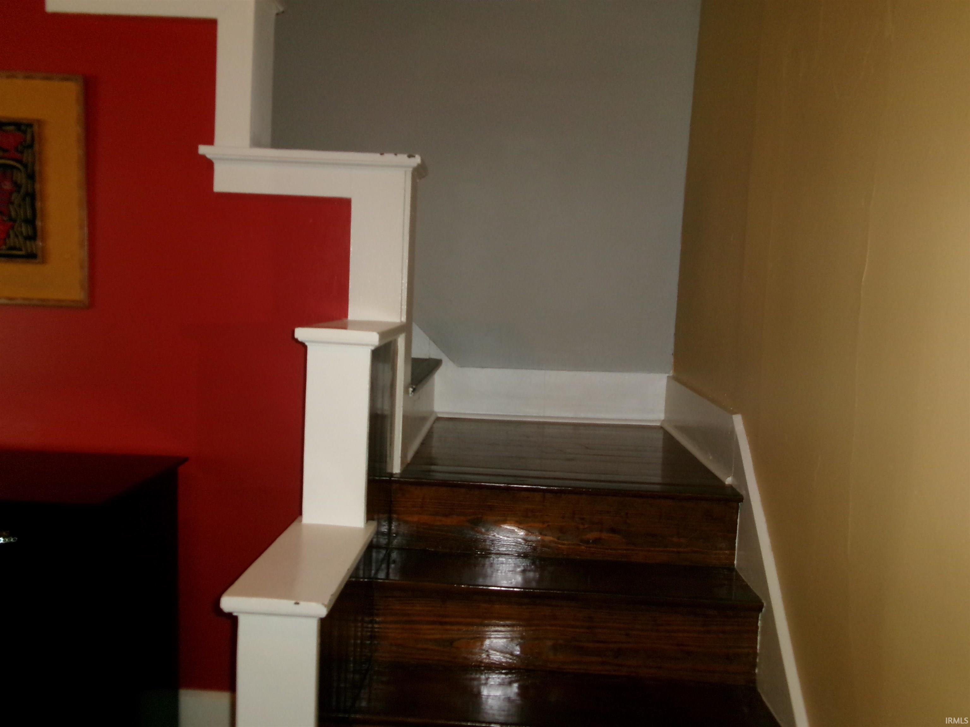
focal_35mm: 28
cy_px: 364
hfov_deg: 63.4
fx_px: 785
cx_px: 485
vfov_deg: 49.7
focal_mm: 5.1
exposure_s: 1/34
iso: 320
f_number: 3.9
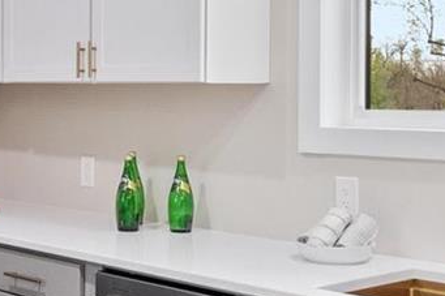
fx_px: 927
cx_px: 67
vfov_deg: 18.1
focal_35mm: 75
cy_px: 89
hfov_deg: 26.3
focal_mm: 8
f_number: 8
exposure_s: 1/5
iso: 400
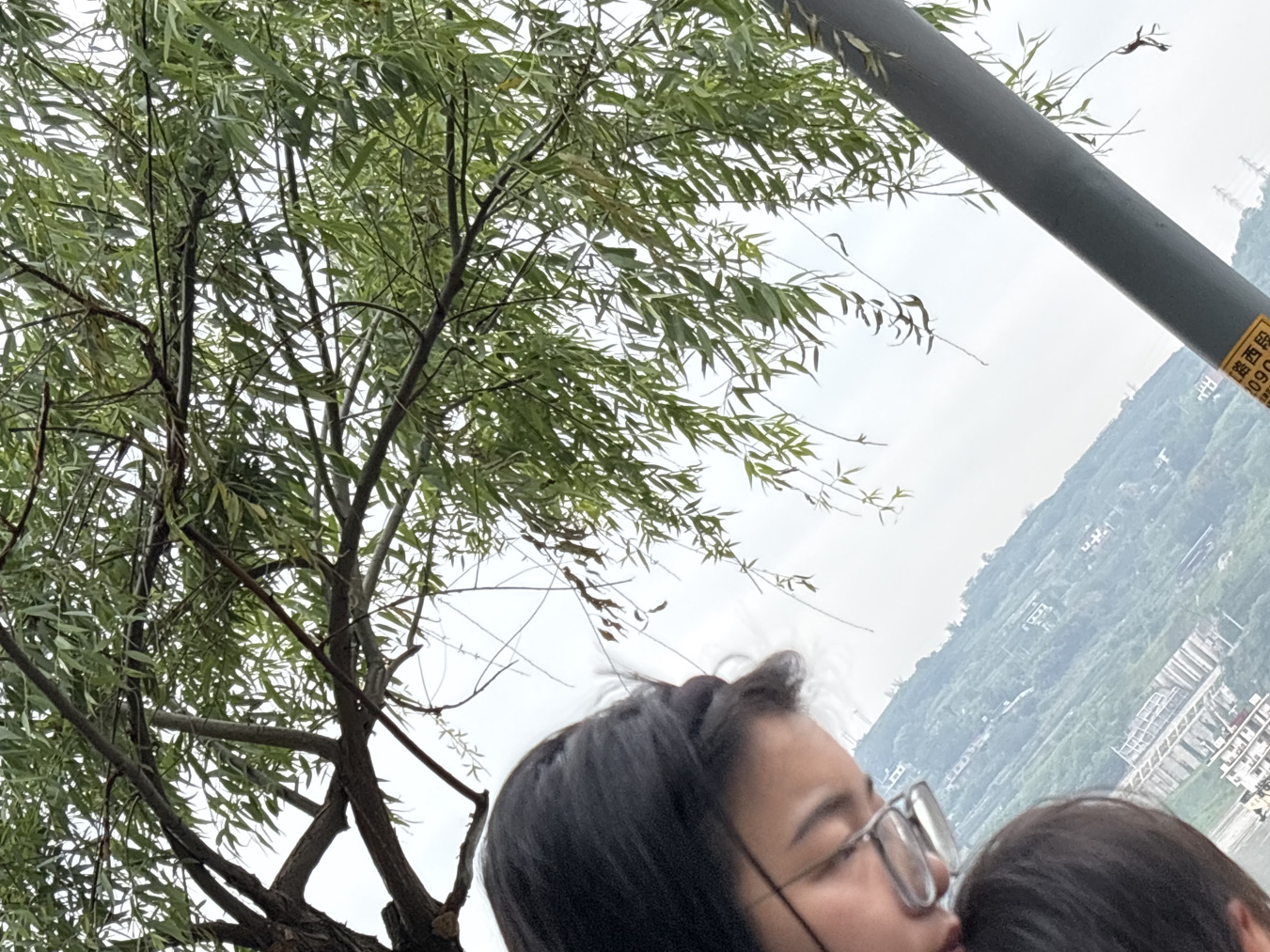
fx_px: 2825
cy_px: 606
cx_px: 854
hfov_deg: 25.2
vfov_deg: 19.1
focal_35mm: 77
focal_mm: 5.96
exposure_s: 1/1127
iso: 32
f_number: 1.6
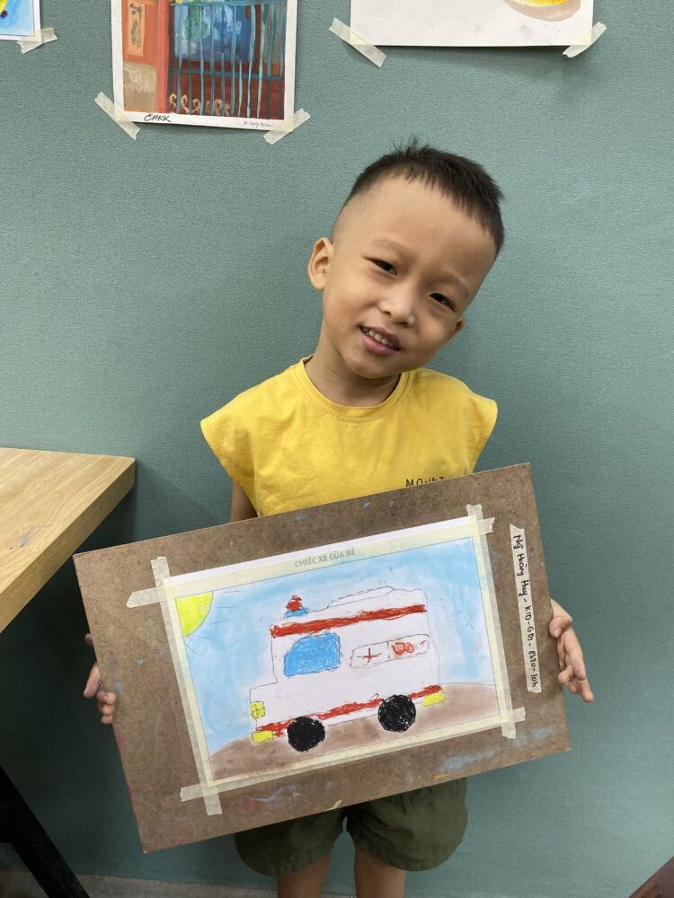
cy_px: 449
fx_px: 675
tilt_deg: -13.9
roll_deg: -3.5
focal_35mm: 26
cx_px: 337
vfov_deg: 67.3
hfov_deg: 53.1
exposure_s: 1/100
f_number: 1.8
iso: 64
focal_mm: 4.25
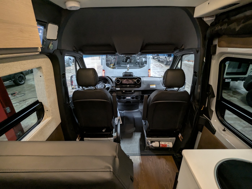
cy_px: 94
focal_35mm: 16
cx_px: 126
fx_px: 117
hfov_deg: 94.4
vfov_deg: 78.2
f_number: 2.2
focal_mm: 2.35
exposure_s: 1/23.7
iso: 193
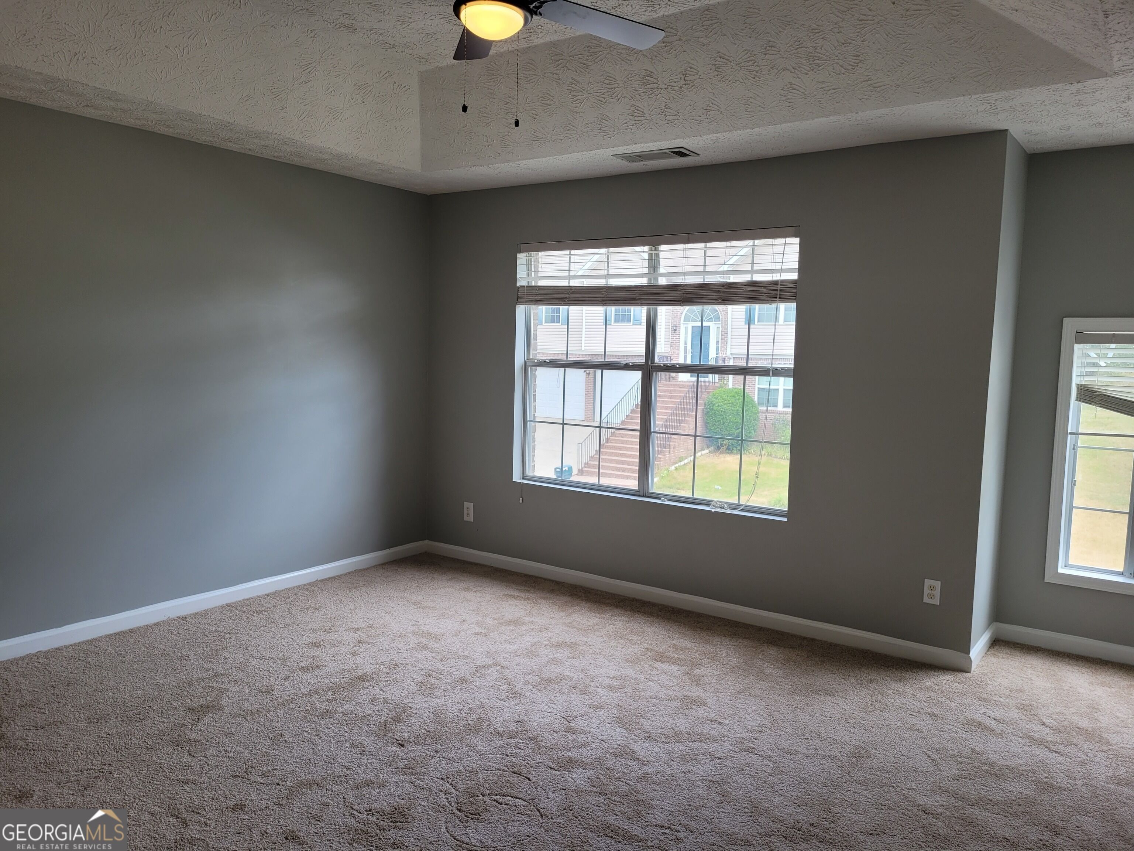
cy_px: 426
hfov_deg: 67.3
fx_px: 852
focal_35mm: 26
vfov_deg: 53.1
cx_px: 567
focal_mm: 5.4
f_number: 1.8
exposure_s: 1/141
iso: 40
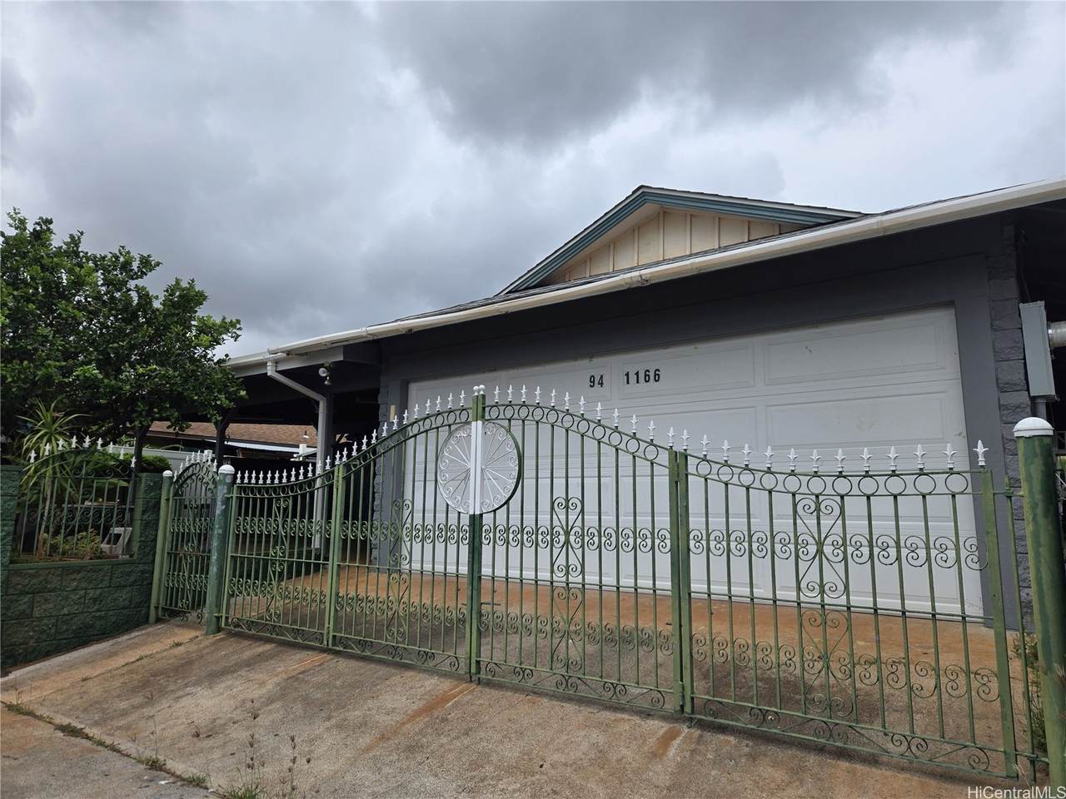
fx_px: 708
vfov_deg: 58.9
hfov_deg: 73.9
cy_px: 400
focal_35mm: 23
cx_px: 533
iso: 25
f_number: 1.8
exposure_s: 1/2921
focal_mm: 5.4
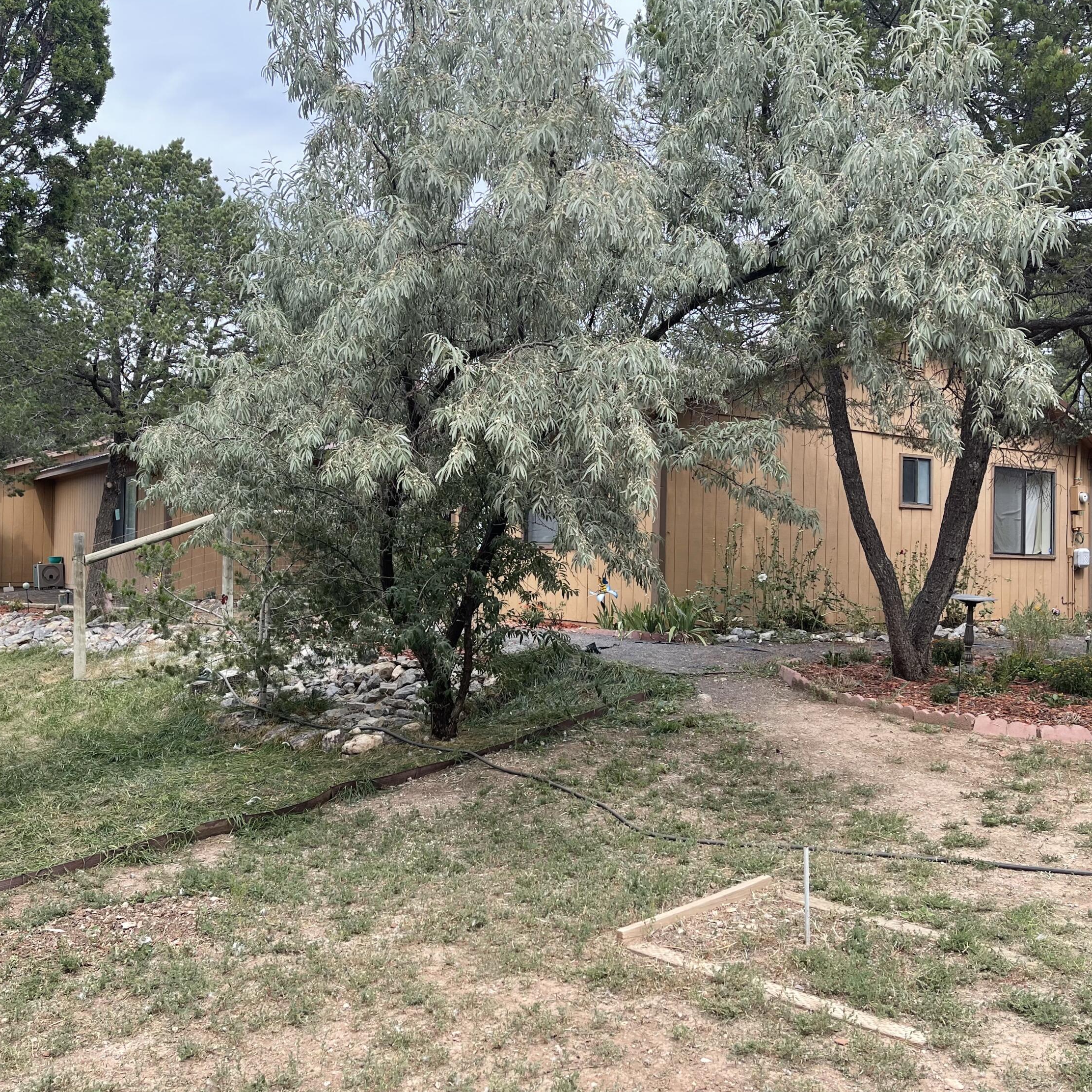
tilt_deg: -0.5
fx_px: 1106
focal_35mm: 31
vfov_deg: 52.5
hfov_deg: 52.5
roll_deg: -1.3
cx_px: 506
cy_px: 547
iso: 32
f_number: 1.6
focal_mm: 5.1
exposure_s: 1/994
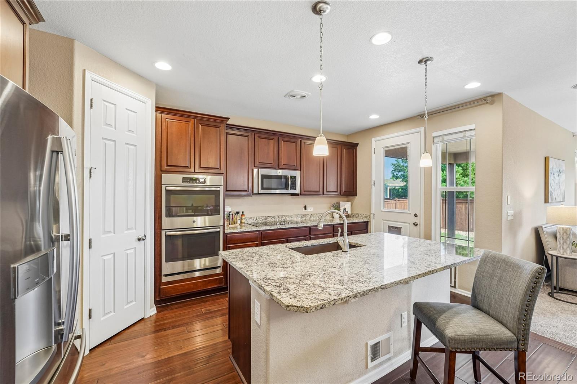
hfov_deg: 104.3
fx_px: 224
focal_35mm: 14
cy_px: 192
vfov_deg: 81.2
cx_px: 288
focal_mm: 14
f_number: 8
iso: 400
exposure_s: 1/6
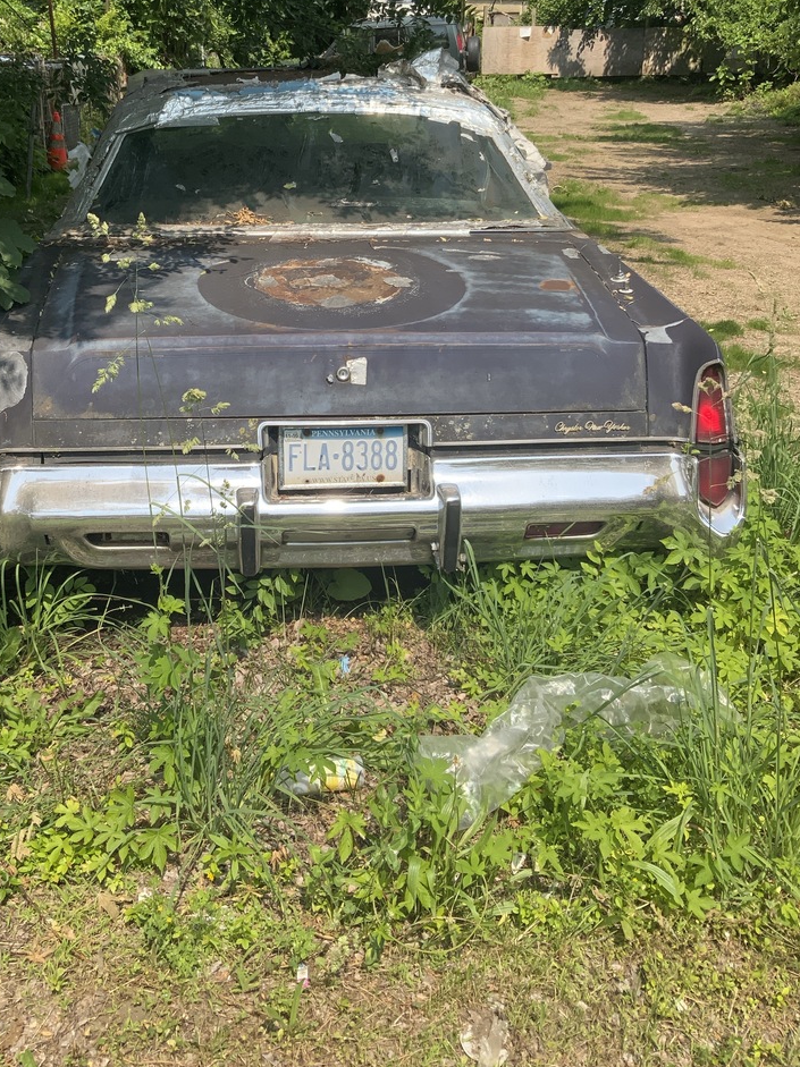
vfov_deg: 49.6
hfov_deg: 38.5
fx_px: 1141
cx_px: 314
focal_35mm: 37
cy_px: 391
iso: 16
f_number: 1.8
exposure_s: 1/997
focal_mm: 3
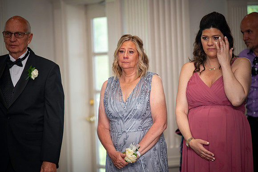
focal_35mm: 190
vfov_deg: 7.2
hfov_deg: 10.8
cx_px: 129
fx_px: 1361
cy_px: 86
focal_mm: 190
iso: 640
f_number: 2.8
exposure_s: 1/125
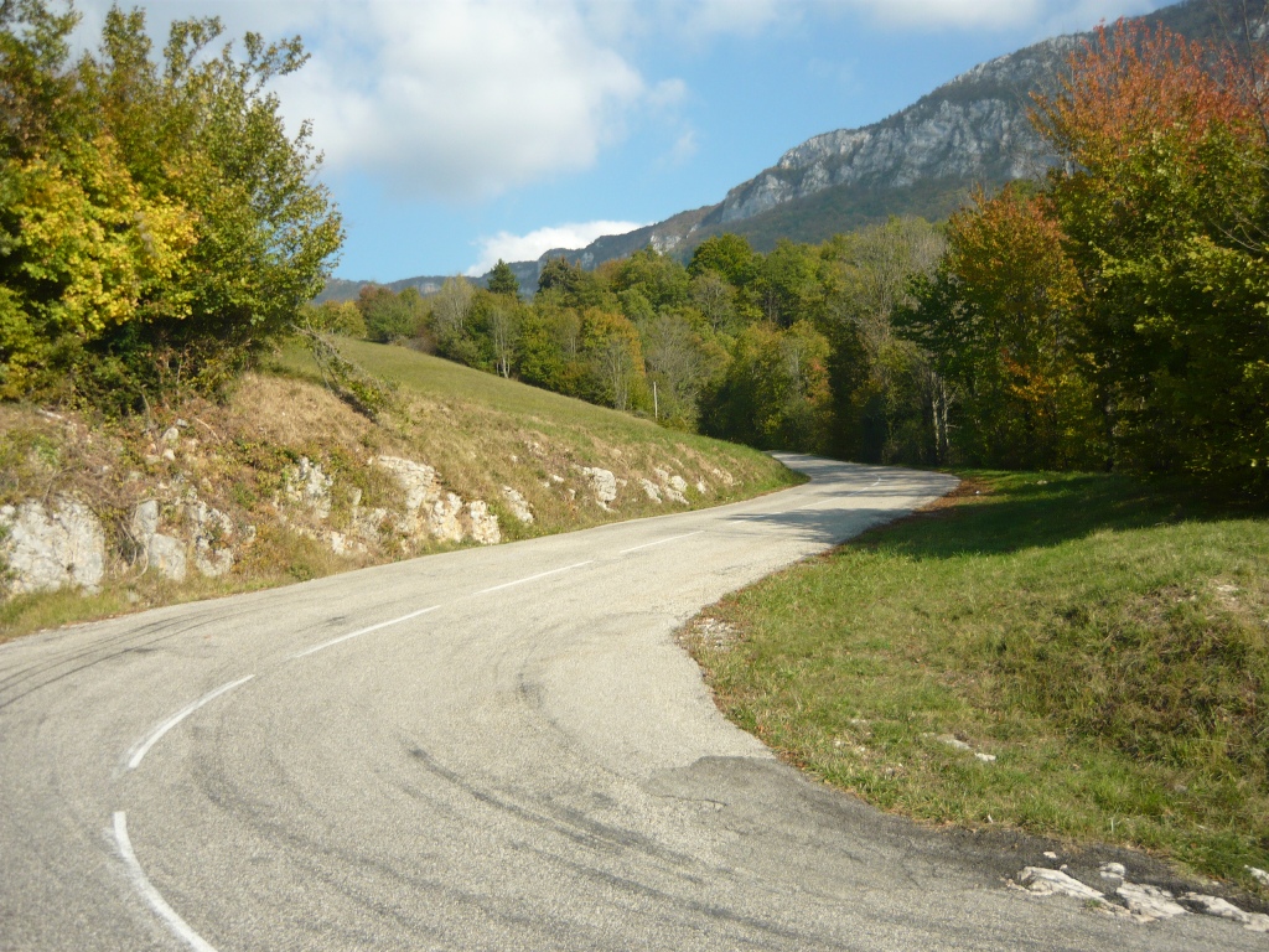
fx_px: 1210
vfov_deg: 42.9
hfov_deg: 55.4
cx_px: 634
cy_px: 476
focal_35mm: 33
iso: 100
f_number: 8
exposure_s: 1/160
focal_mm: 5.5
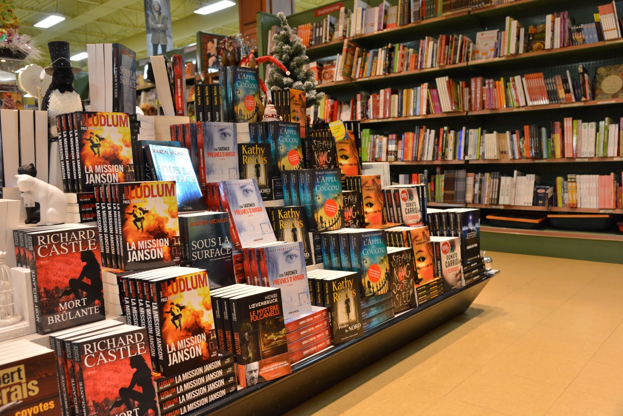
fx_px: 519
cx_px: 312
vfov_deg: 43.6
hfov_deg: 61.9
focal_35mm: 30
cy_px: 208
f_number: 5.6
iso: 2500
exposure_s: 1/125
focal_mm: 30
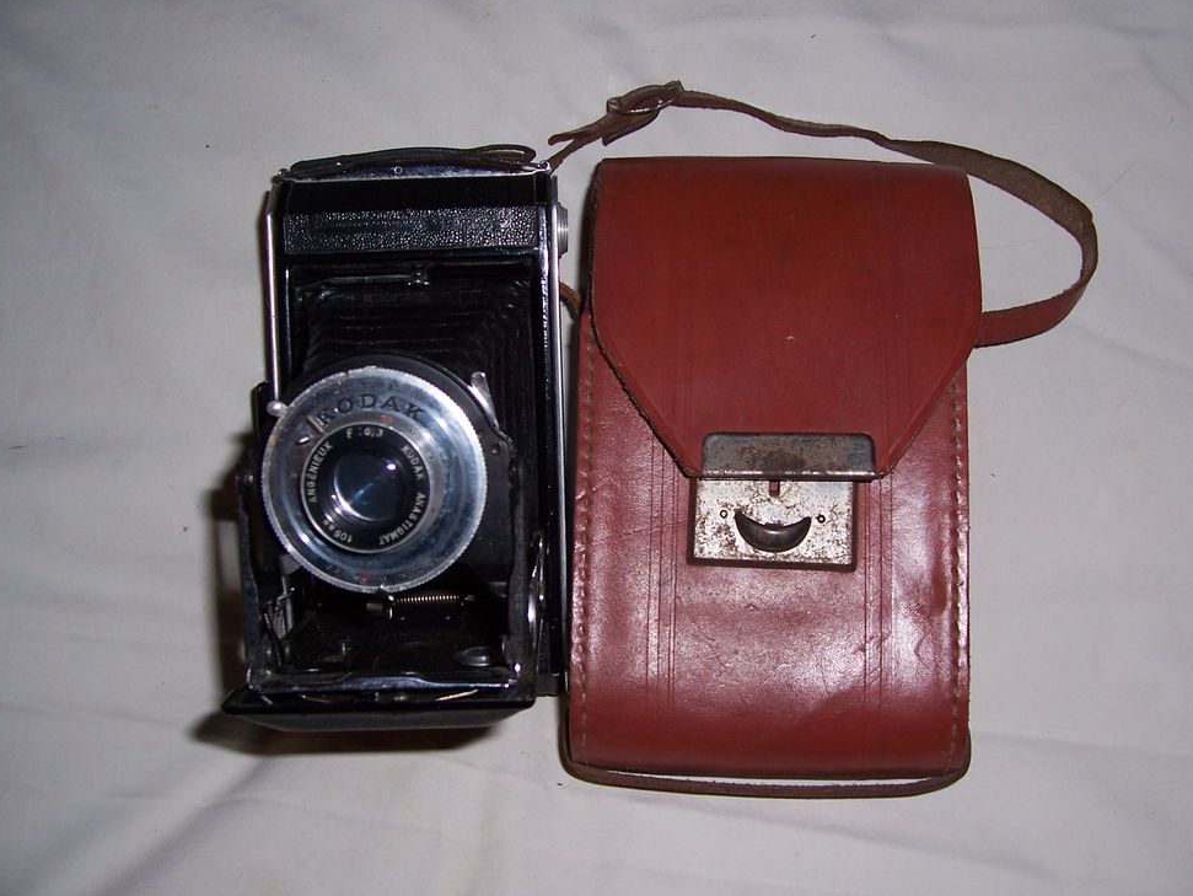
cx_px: 602
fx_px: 1207
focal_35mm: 35
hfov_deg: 52.6
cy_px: 455
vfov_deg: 40.7
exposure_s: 1/60
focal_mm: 5.6
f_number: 2.7
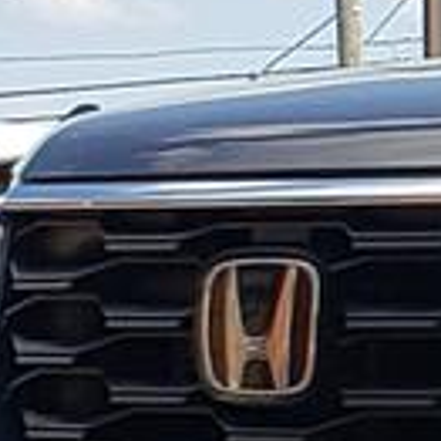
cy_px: 327
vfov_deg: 9.7
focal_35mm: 180
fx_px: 2594
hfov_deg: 8.1
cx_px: 1397
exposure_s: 1/843
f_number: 2.4
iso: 50
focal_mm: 4.3
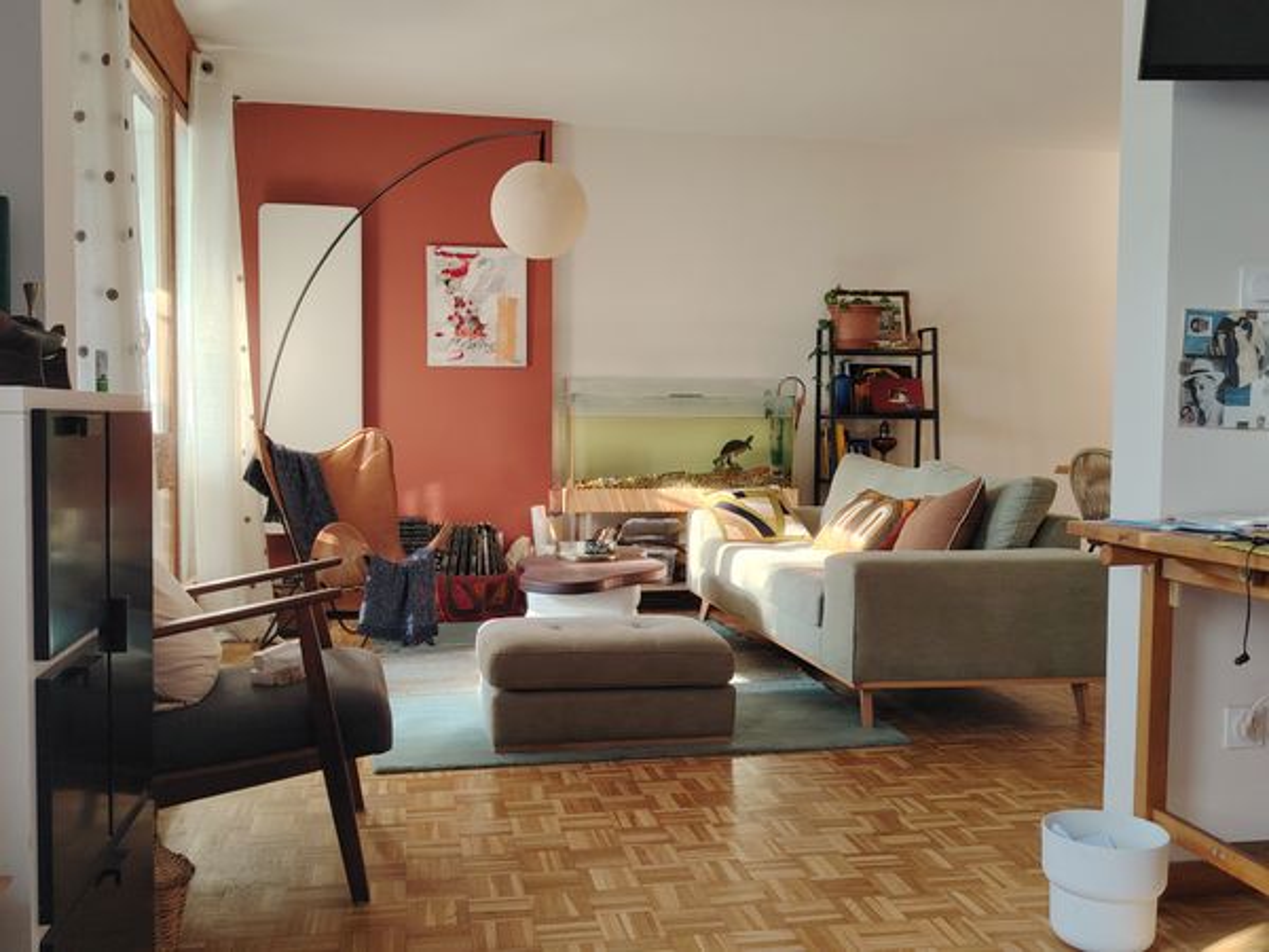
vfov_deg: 44.2
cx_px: 634
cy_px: 476
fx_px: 1173
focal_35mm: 32
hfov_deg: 56.8
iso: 444
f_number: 1.75
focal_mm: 5.25
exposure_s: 1/33.3
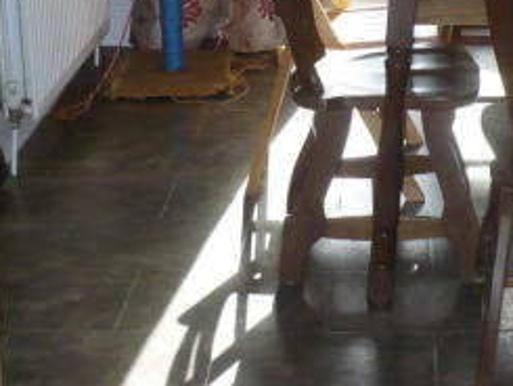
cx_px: 439
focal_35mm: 88
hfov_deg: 21.8
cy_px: -60
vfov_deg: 16.2
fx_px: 1305
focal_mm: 6.1
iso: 200
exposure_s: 1/320
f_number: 2.8
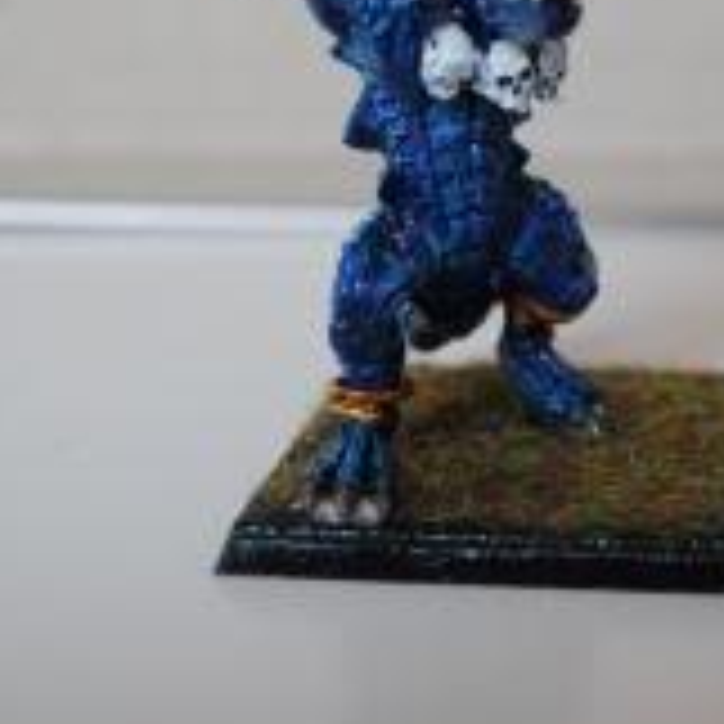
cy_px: 171
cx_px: 702
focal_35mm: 85
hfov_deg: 19.9
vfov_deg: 20.2
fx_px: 2011
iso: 200
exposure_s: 1/100
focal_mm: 24
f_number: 5
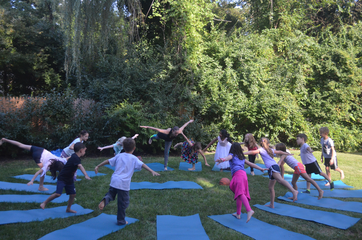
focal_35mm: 36
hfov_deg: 53.2
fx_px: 361
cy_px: 120
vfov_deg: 36.7
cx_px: 181
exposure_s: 1/500
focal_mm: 24
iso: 1600
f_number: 4
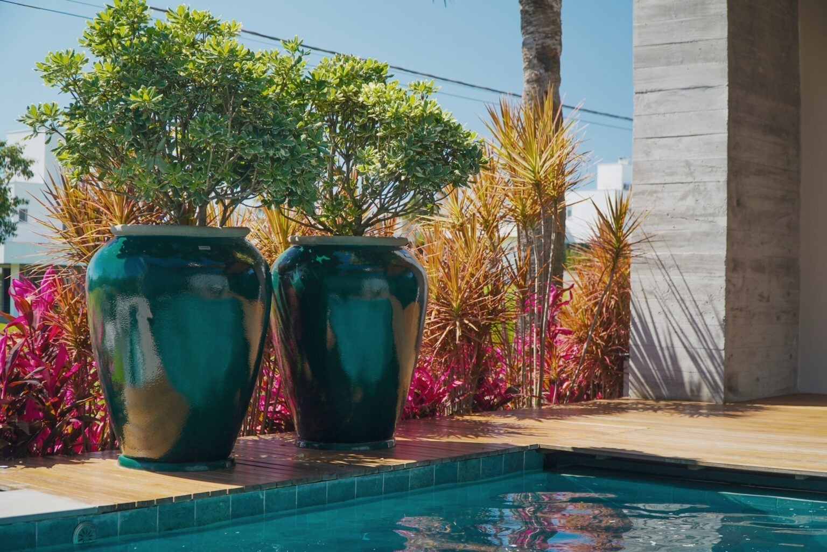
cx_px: 414
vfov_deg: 28.1
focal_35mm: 48
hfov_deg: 41.1
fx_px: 1103
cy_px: 276
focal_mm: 32
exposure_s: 1/250
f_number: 4
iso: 80
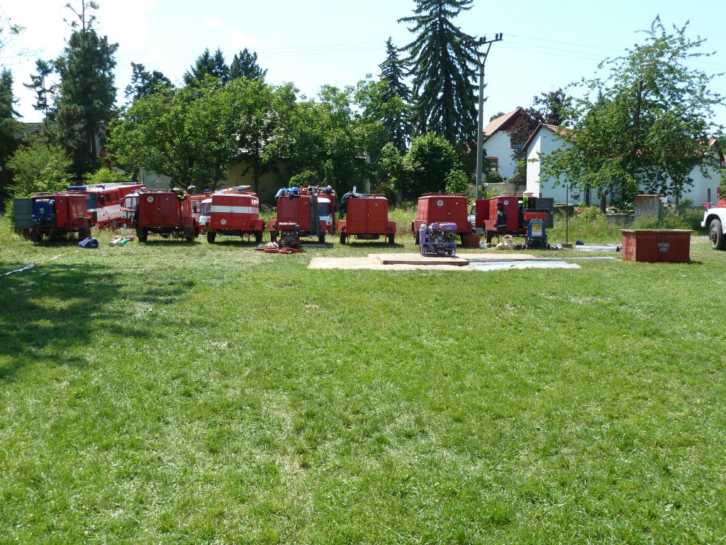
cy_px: 272
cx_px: 363
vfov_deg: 36.0
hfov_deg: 46.8
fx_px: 839
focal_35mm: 40
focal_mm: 6.5
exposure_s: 1/320
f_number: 4
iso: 80
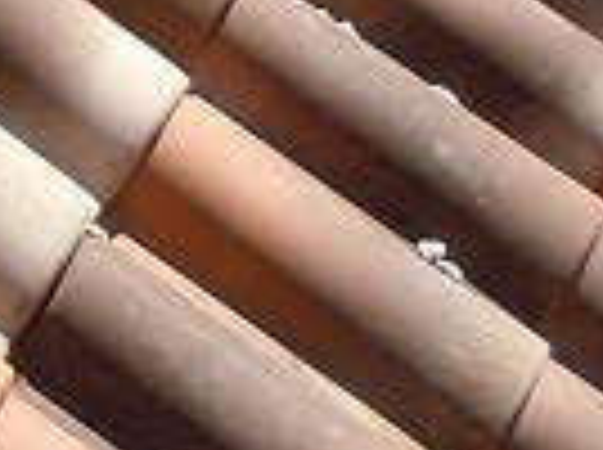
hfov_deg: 9.2
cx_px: -819
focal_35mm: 194
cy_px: -180
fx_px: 3373
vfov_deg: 7.5
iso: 100
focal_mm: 5.4
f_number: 3.5
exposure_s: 1/640
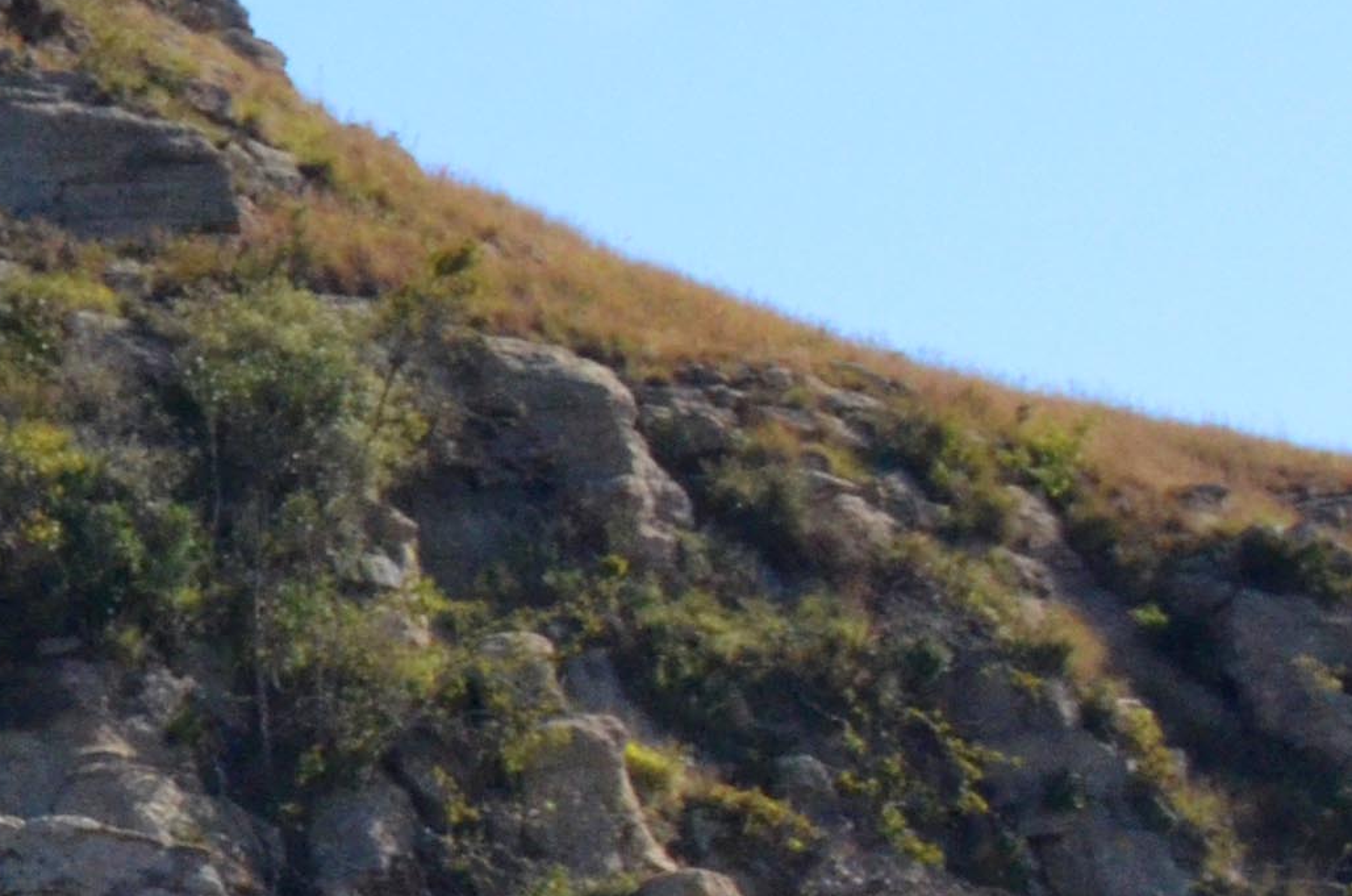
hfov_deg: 9.8
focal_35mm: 187
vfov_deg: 7.3
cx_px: -1831
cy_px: 478
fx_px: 7009
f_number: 25
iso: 1600
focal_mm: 26
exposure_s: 1/250
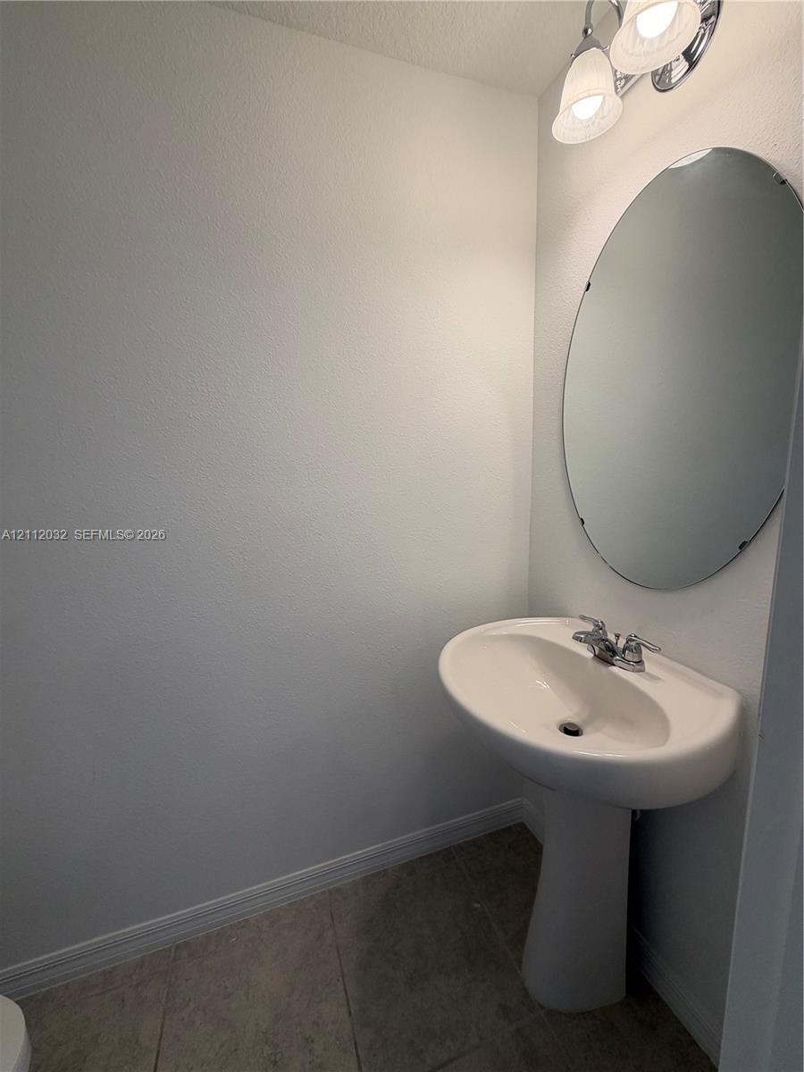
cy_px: 536
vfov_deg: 102.1
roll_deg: +1.8
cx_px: 402
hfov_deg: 85.7
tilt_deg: -9.0
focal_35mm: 14
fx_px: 434
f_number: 2.2
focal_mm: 2.22
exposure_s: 1/120
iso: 80
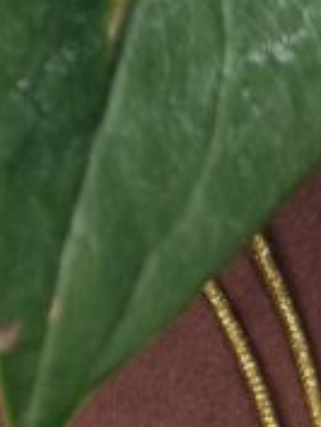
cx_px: -405
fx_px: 3124
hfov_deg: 5.7
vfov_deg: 7.8
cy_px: 334
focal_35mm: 253
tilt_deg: -80.7
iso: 64
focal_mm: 6.76
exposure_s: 1/296
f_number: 1.78
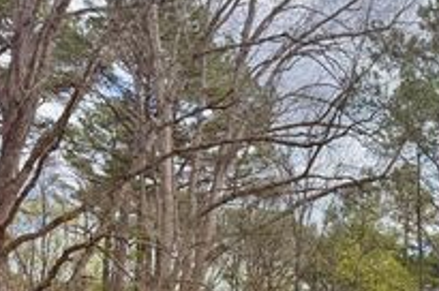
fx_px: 743
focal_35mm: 61
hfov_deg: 29.6
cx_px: 486
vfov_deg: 20.7
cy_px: 352
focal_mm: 6.76
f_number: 1.78
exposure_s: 1/3584
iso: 100
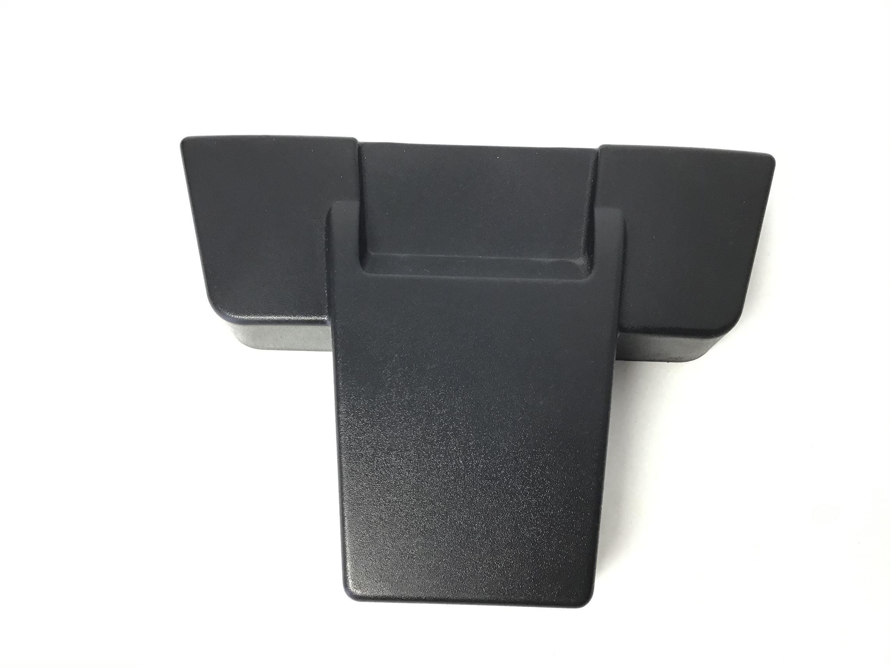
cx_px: 445
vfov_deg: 45.4
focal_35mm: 31
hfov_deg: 58.4
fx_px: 797
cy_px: 334
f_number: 2.4
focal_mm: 3.3
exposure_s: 1/33
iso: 100
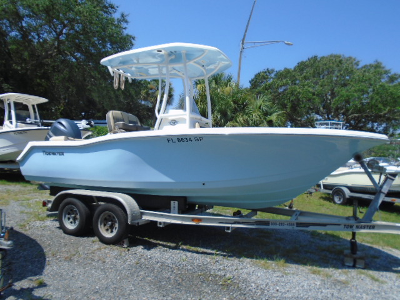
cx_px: 200
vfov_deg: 53.1
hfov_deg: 67.3
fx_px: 300
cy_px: 150
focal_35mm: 26
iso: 100
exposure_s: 1/200
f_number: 8
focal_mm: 4.6
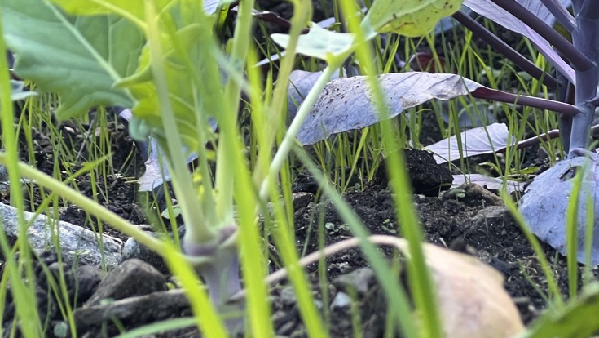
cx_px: 369
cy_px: 54
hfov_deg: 14.7
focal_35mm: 146
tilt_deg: -3.8
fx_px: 2320
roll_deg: +0.9
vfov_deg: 8.3
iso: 200
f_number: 2.8
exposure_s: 1/81
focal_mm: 9
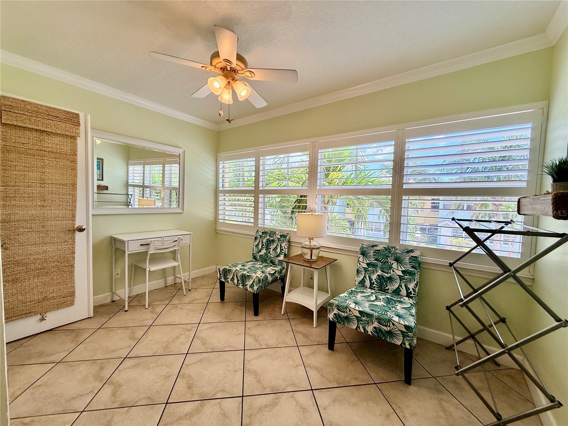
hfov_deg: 102.1
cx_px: 284
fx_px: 230
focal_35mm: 14
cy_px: 213
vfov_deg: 85.7
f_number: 2.2
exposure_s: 1/212
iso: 64
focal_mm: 2.22
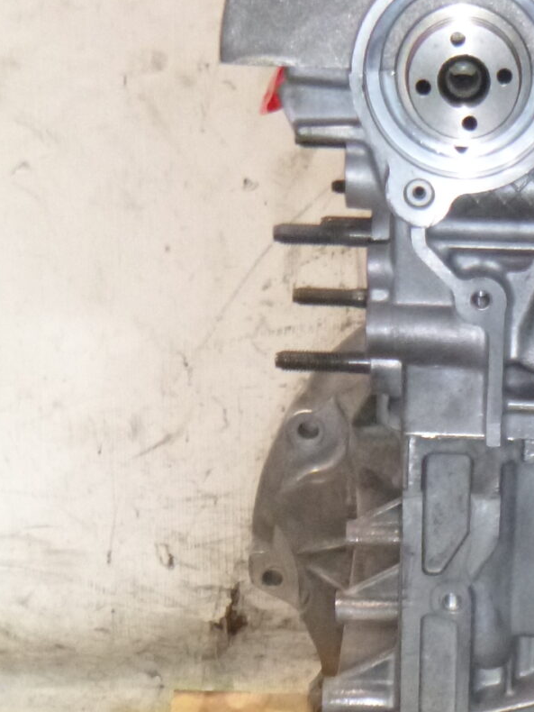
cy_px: 597
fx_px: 1665
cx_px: 500
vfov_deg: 23.7
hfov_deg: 17.9
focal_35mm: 81
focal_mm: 4.5
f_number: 3.9
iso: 400
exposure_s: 1/60
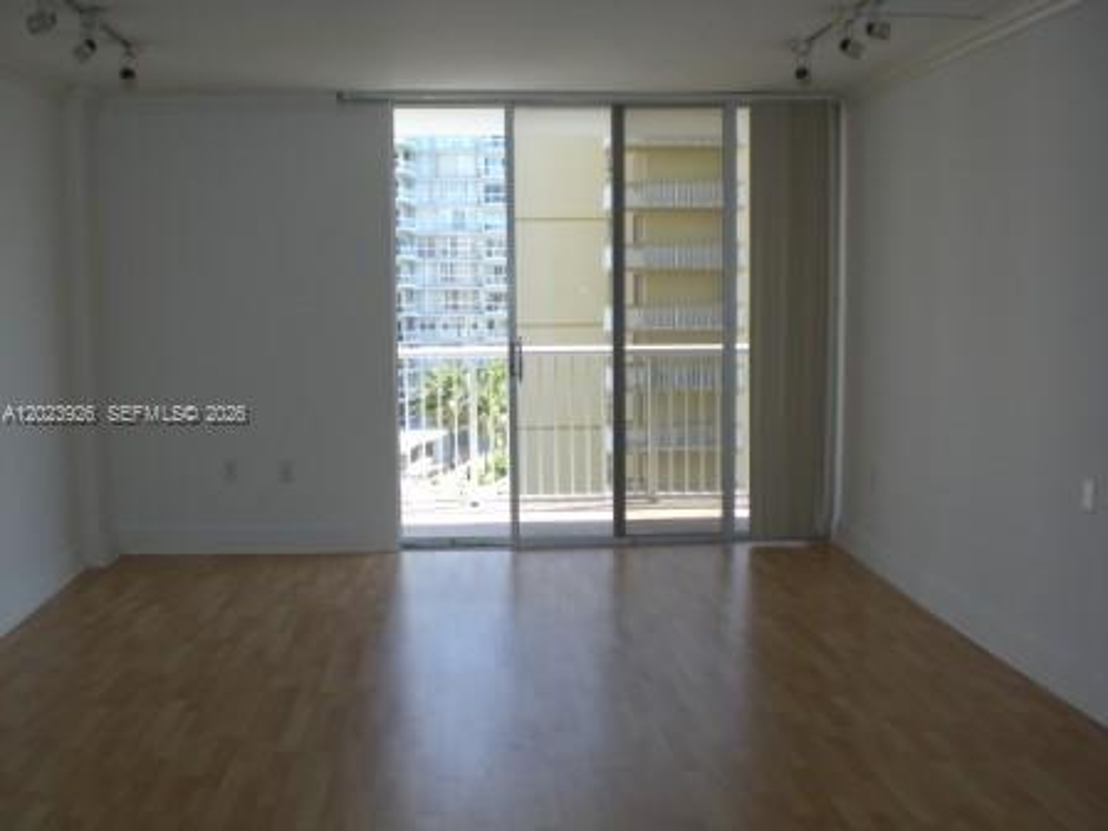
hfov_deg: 49.0
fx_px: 1216
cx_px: 554
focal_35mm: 38
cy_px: 416
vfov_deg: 37.7
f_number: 3.1
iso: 50
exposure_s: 1/200
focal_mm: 6.3
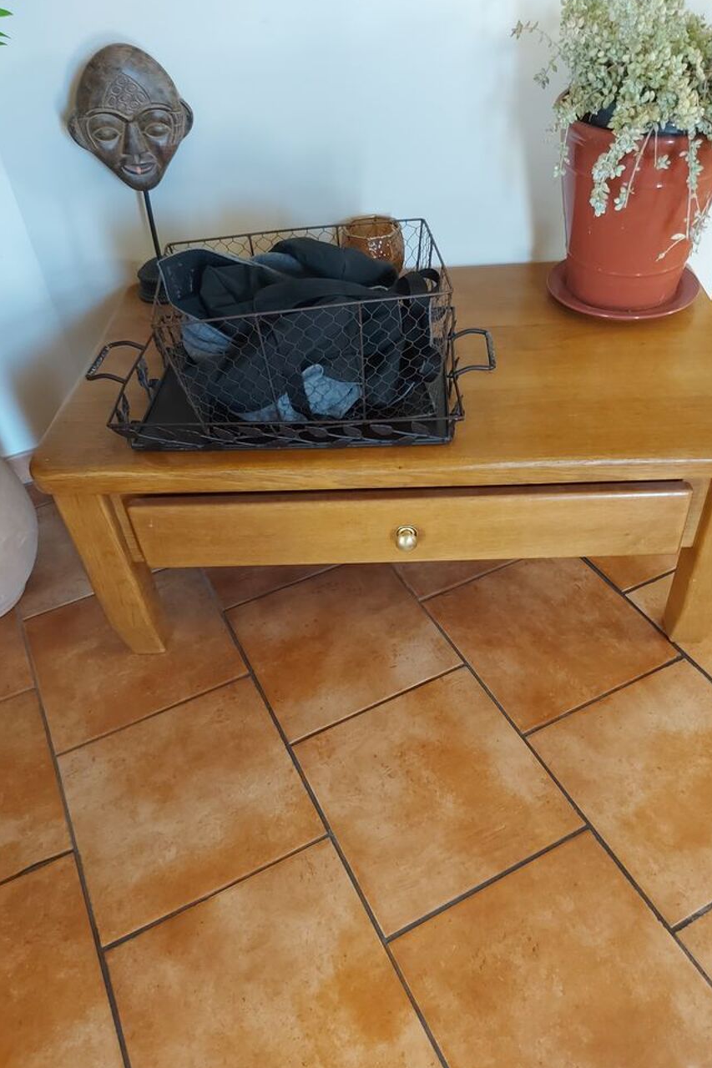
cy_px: 524
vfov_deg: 69.4
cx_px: 389
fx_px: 771
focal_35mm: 26
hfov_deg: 49.5
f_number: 1.8
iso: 640
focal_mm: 5.23
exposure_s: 1/20
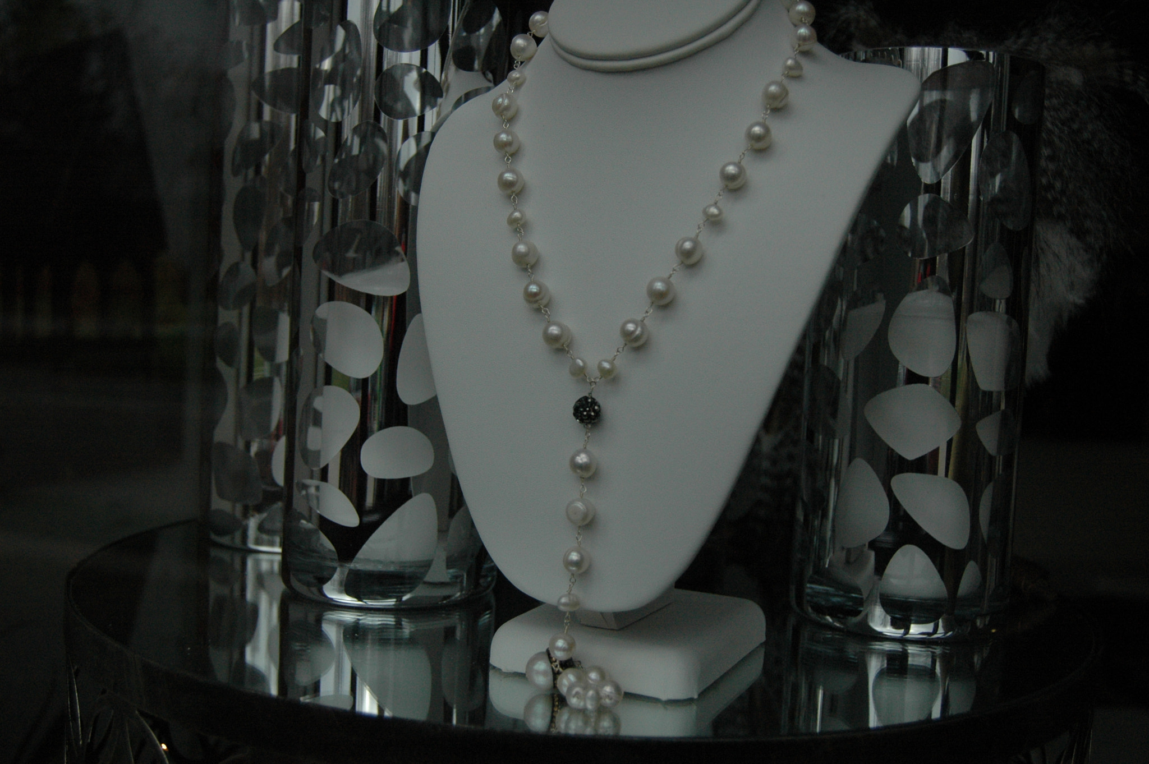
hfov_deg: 49.6
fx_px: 1244
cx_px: 574
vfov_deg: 34.2
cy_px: 382
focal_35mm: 39
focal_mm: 26
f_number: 4.2
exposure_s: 1/3200
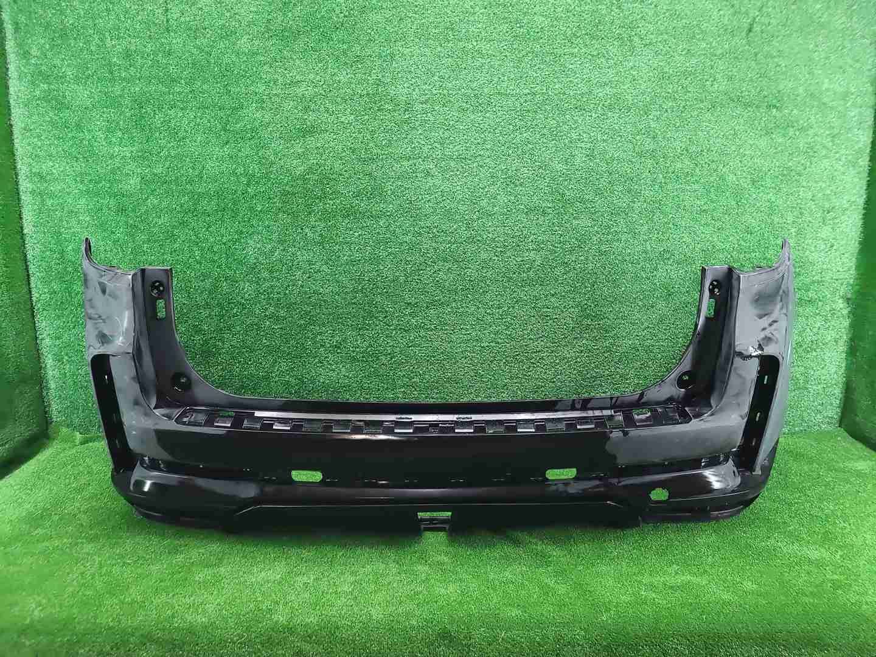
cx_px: 438
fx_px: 658
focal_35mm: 26
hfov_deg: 67.3
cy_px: 328
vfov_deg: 53.1
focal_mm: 5.4
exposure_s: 1/50
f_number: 1.8
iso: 312
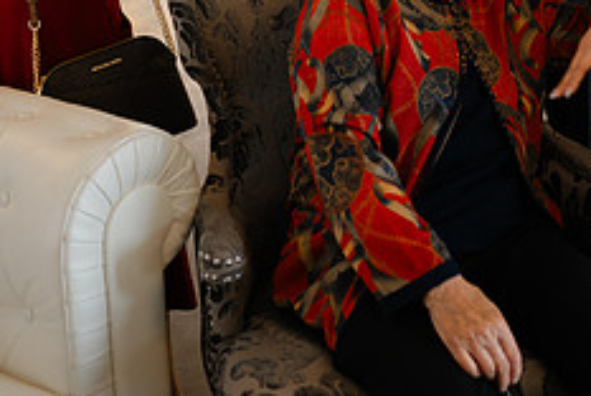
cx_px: 472
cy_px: -93
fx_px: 1430
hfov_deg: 23.0
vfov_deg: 15.1
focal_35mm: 87
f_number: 1.4
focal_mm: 35
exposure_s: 1/160
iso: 400
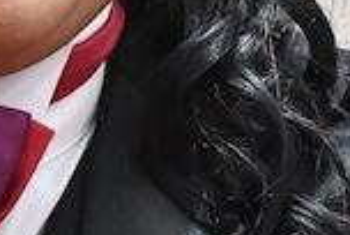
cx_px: -44
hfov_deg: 0.7
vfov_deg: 0.5
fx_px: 28795
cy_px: 1
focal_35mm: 2956
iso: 6400
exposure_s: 1/160
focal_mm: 300
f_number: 7.1
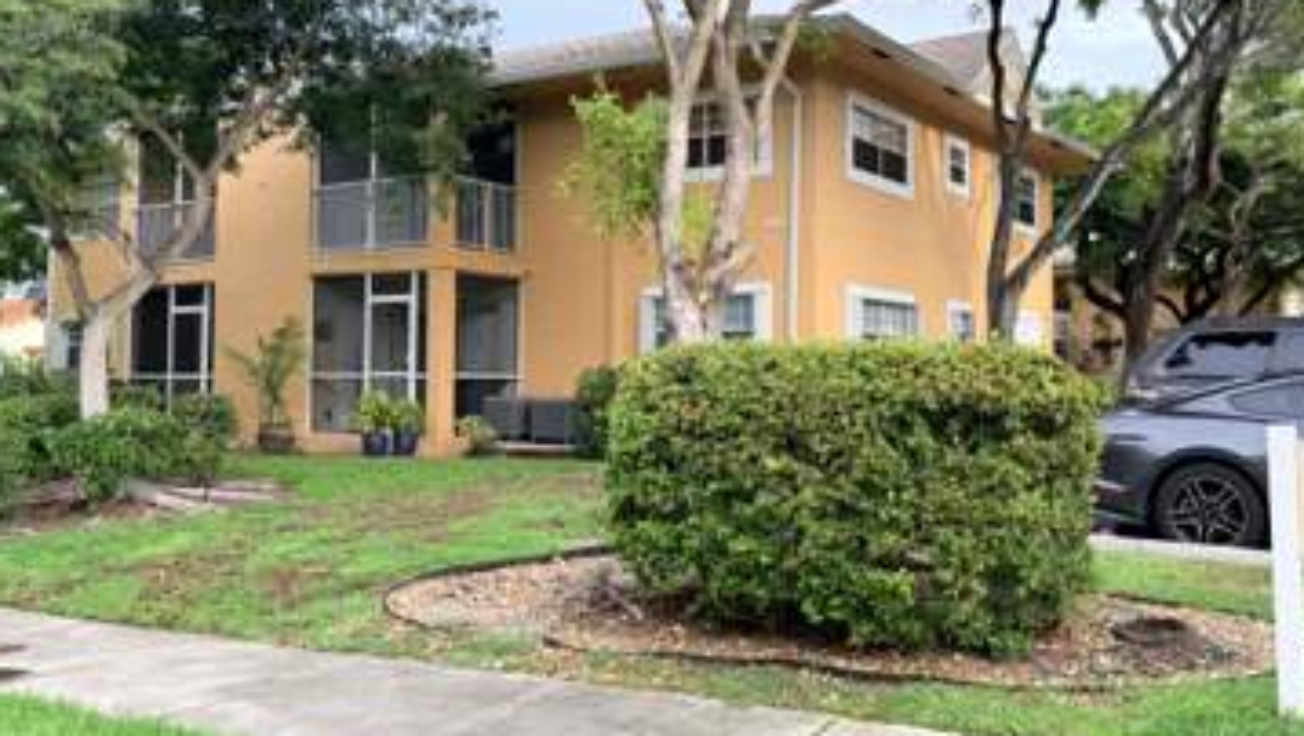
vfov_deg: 33.7
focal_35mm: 35
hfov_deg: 56.1
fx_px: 1211
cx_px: 798
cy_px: 312
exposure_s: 1/689
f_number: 1.78
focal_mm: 6.76
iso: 100
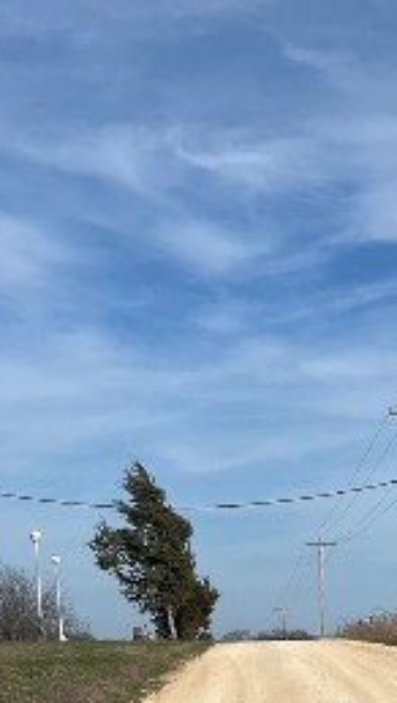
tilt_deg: -7.9
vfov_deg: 23.3
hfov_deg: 14.2
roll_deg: +3.0
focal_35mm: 84
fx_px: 1569
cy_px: 825
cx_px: 397
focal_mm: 5.1
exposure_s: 1/7874
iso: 50
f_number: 1.6
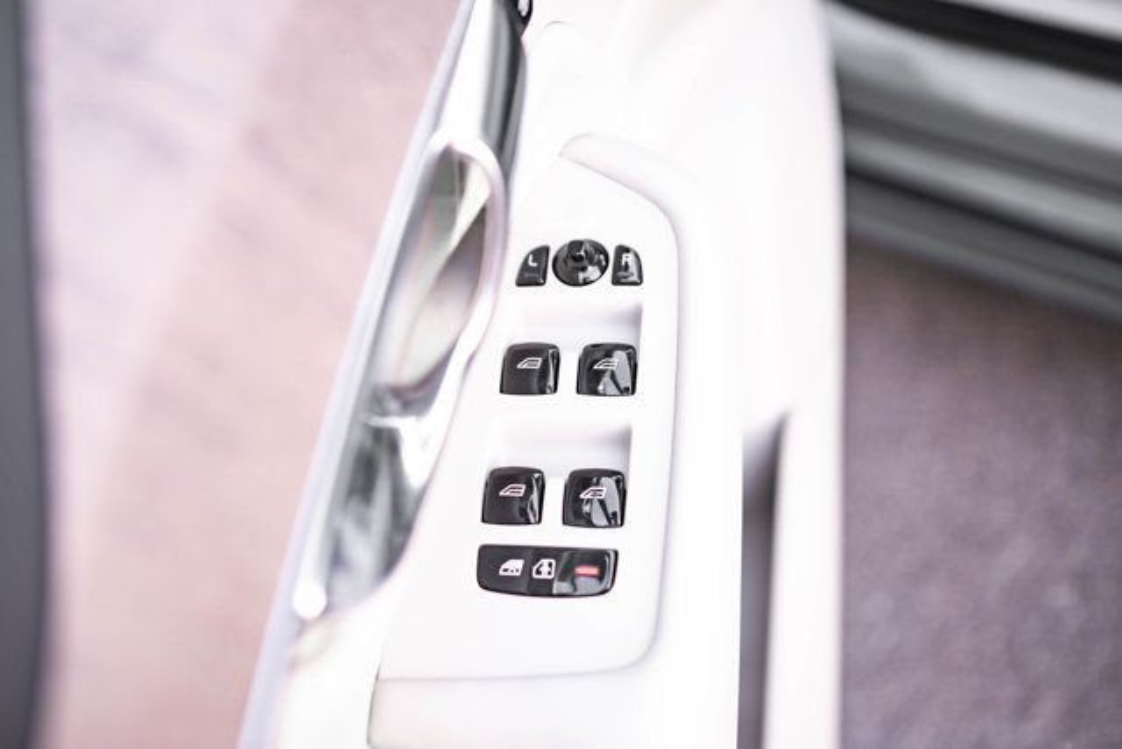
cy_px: 374
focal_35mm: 40
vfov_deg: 33.4
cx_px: 561
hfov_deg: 48.4
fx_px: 1247
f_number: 2.8
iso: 640
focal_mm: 40
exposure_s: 1/200
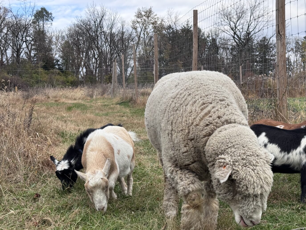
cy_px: 122
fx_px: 495
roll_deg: +1.5
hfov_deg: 34.3
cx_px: 175
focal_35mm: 56
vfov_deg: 26.1
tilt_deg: -1.0
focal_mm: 6.76
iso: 64
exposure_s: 1/1490
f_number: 1.78
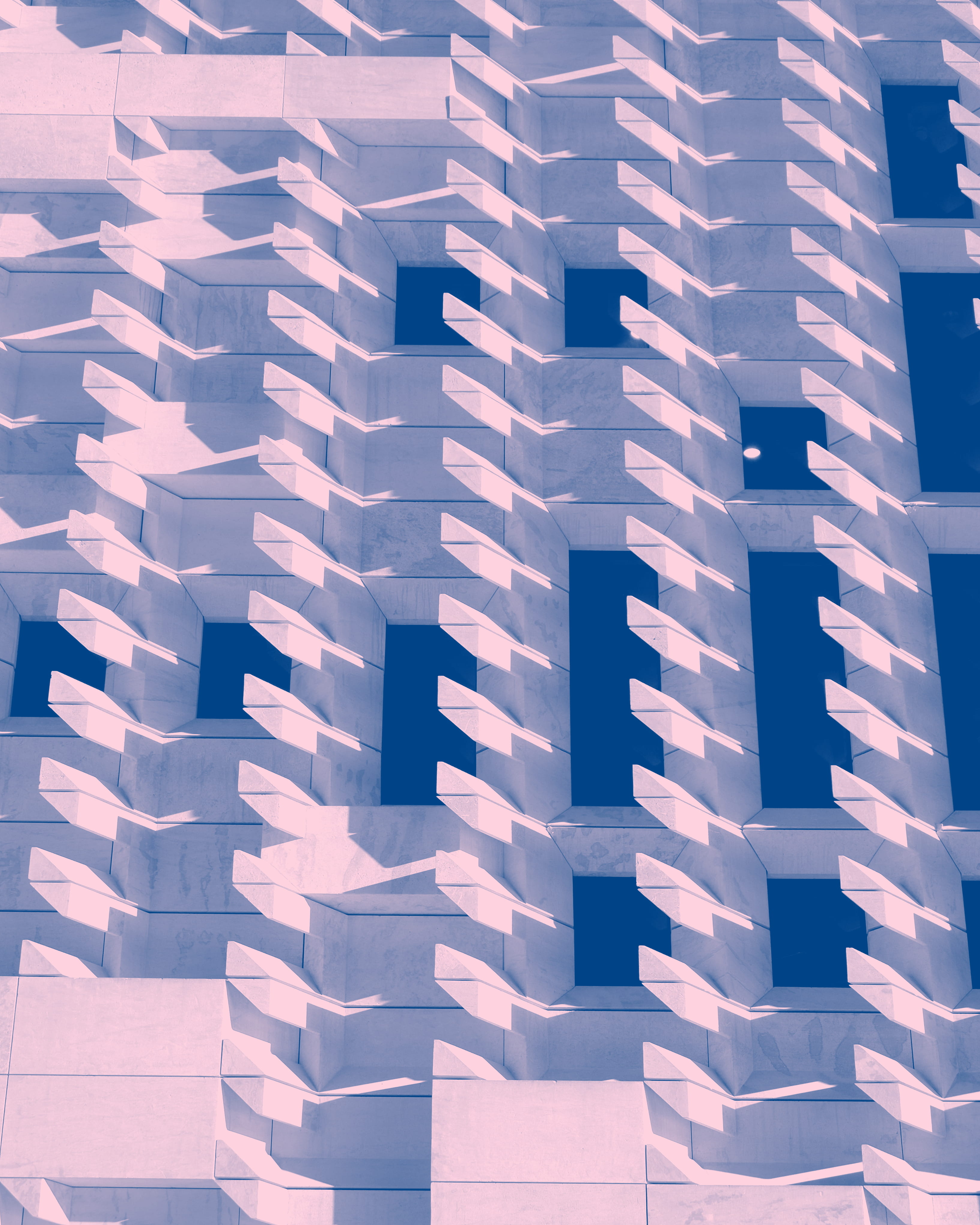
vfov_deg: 26.7
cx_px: 490
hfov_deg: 21.6
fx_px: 2574
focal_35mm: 71
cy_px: 522
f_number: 7.1
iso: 200
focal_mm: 41.8
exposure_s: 1/350
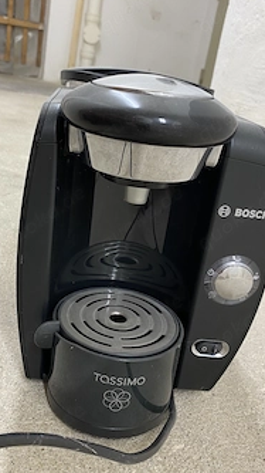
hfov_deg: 34.4
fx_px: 425
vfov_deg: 58.0
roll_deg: -7.8
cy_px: 240
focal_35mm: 34
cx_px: 95
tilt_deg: -22.7
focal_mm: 4.25
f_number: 1.8
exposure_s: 1/50
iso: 80
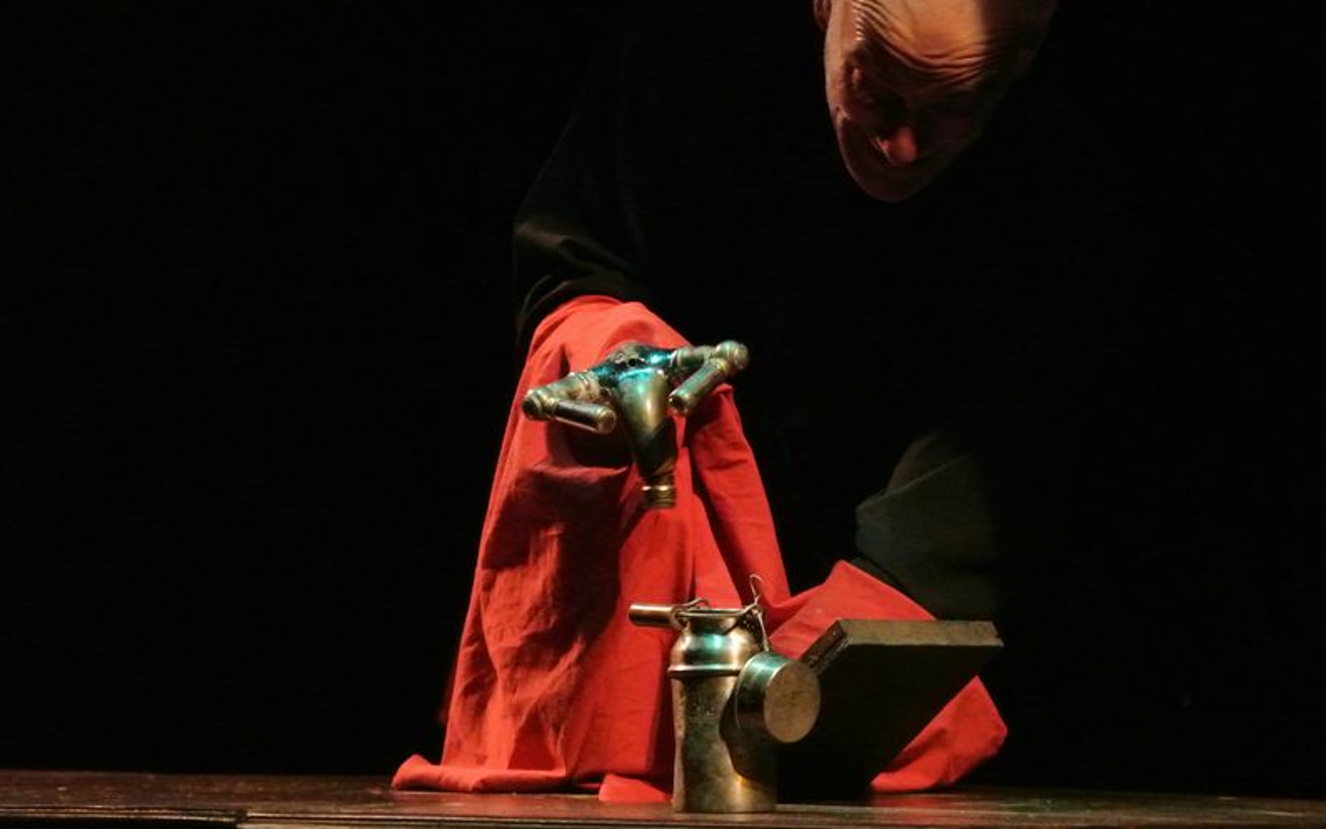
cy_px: 416
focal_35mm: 222
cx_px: 666
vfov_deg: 5.9
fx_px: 8023
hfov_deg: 9.4
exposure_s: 1/40
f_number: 5.6
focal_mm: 80.1
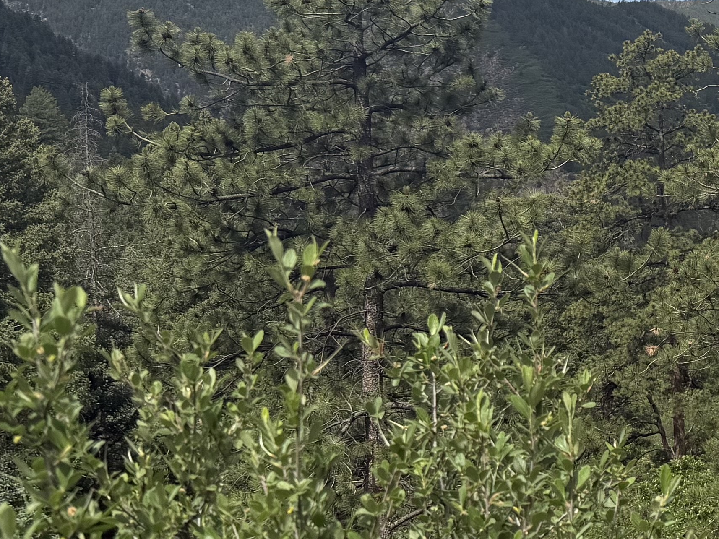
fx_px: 1661
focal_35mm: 80
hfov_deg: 21.6
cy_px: 162
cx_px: 984
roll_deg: +2.1
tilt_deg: -0.5
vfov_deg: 18.4
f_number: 1.78
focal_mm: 6.76
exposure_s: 1/5319
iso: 80
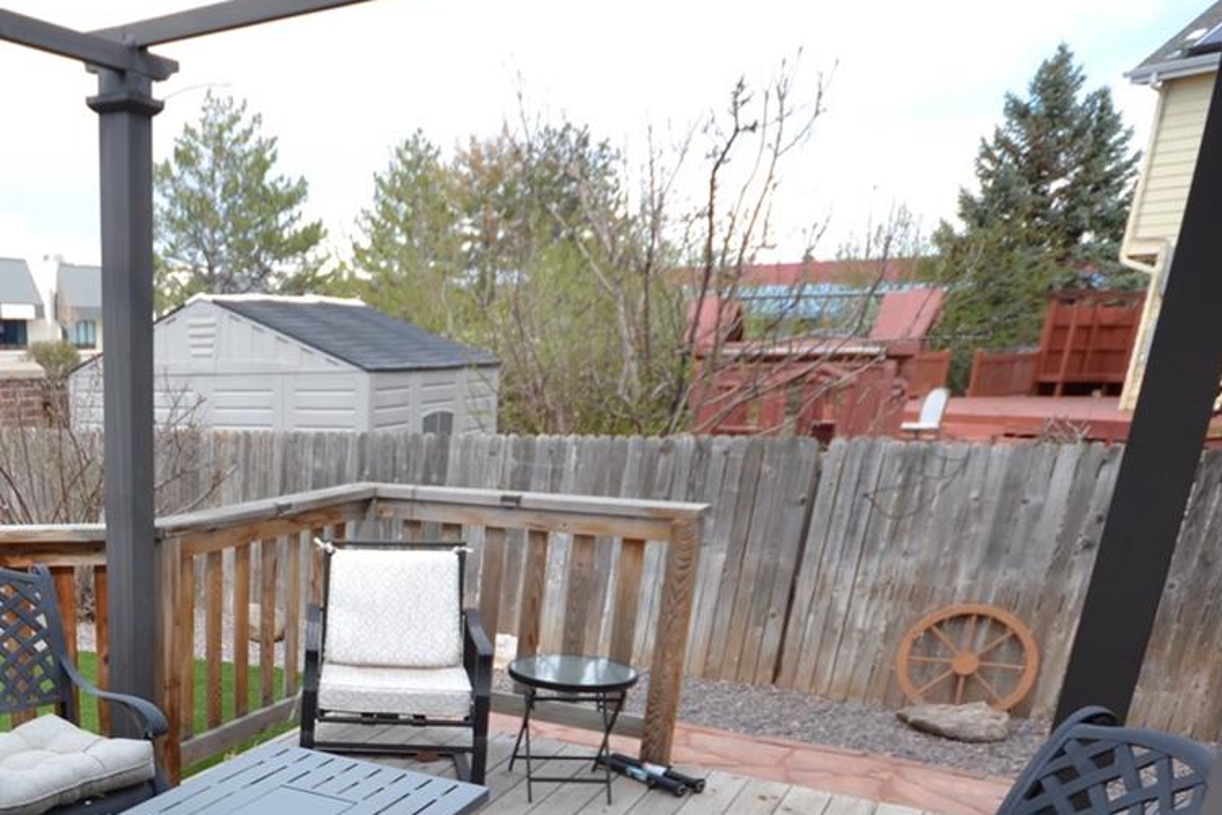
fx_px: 1086
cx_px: 209
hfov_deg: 53.9
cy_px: 778
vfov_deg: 37.6
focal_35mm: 32
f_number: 6.3
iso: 100
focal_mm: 10
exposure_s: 1/160
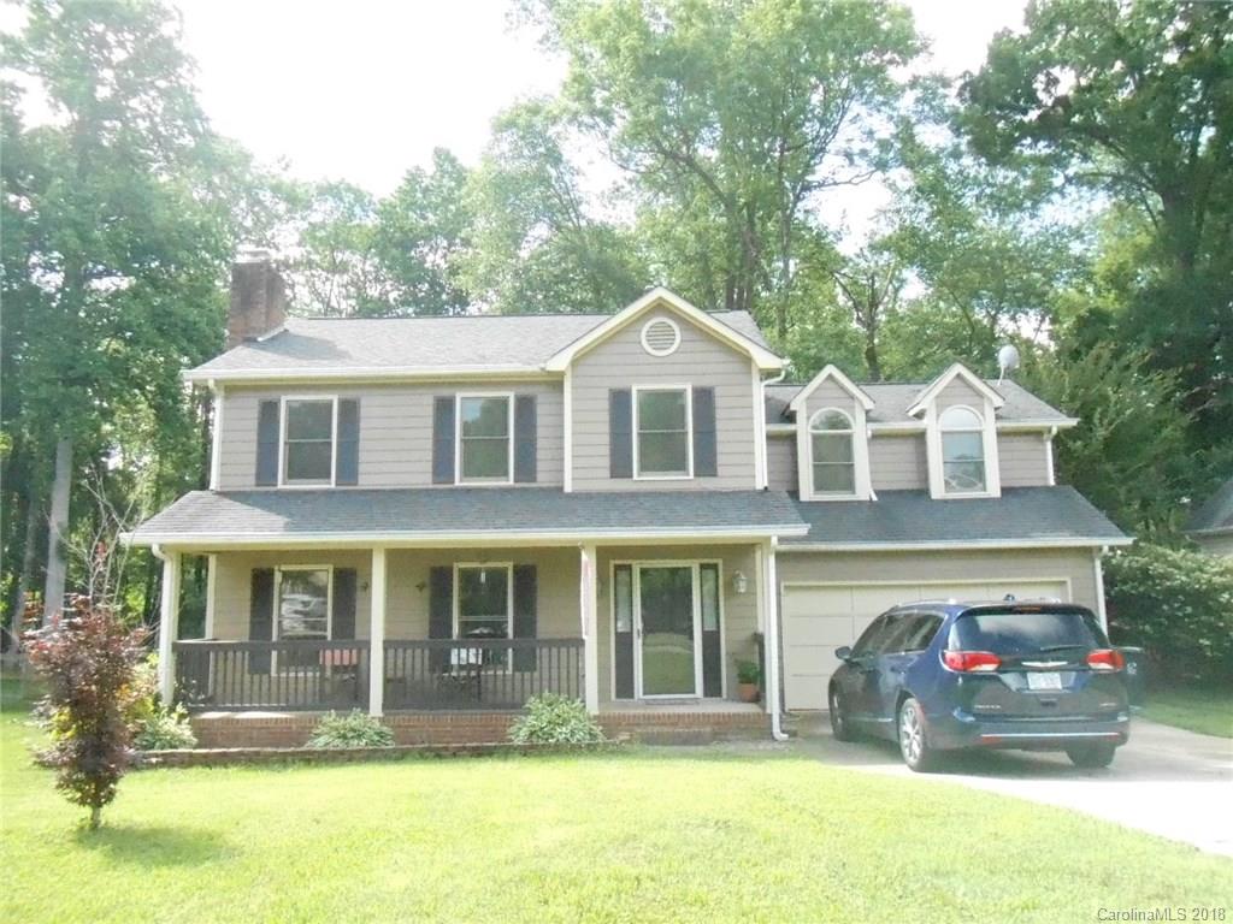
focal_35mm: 26
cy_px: 462
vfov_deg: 53.1
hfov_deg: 67.3
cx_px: 616
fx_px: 926
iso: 1600
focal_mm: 4.6
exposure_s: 1/1500
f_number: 3.5
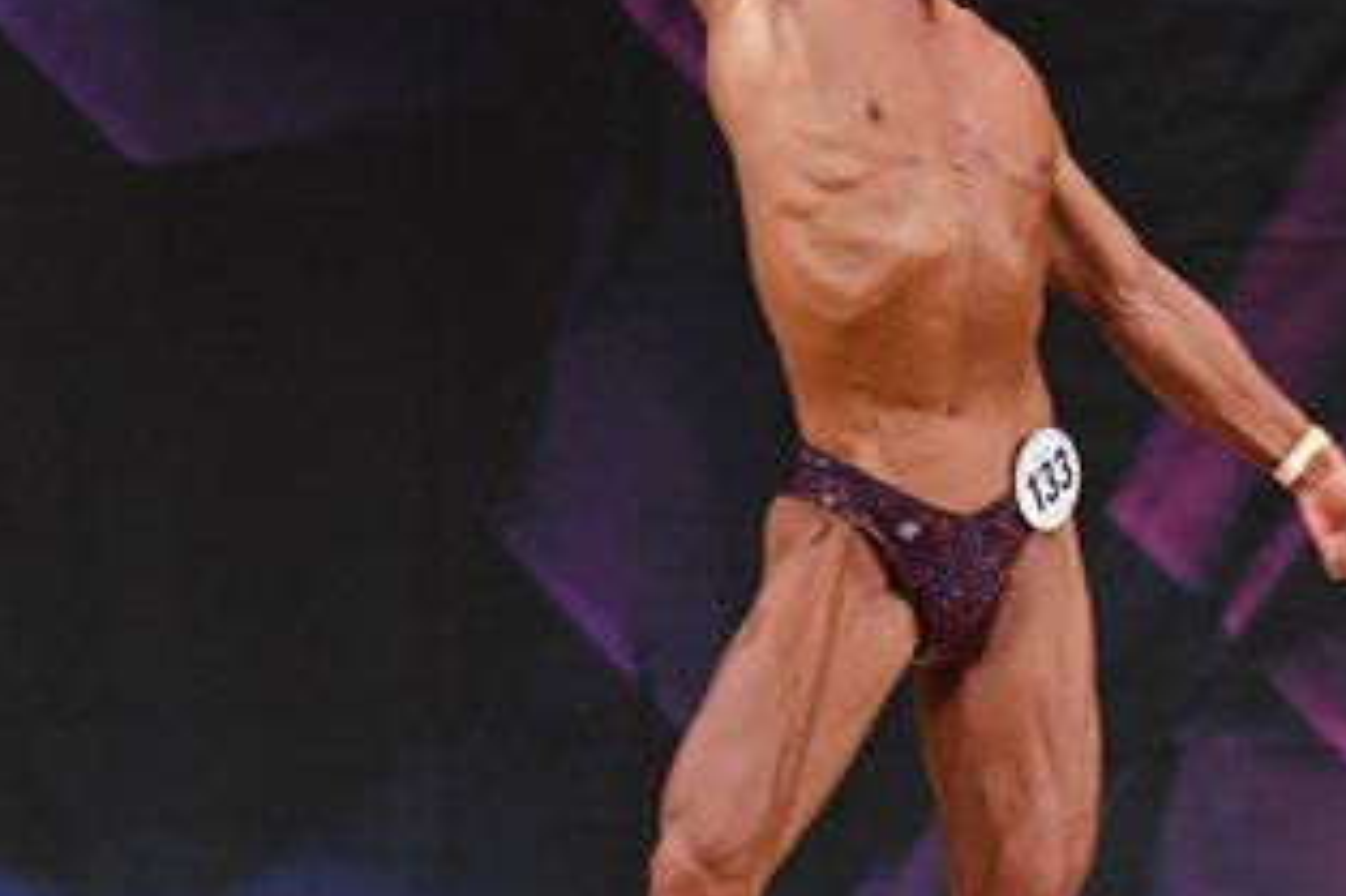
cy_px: 506
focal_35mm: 593
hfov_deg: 3.5
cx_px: 825
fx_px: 22159
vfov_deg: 2.3
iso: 3200
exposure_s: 1/400
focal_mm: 160
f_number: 5.6
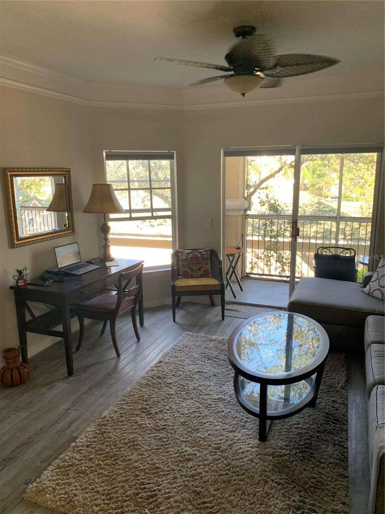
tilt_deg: -11.3
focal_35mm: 26
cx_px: 192
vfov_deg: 67.3
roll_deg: +1.2
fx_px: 386
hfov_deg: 53.1
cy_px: 257
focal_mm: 4.25
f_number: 1.8
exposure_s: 1/60
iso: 64
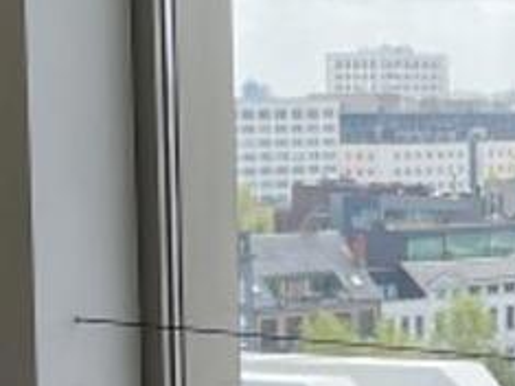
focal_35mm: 177
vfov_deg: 8.3
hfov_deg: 11.0
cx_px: 614
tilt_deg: -7.2
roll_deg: -0.6
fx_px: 2632
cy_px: 395
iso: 32
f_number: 1.6
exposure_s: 1/635
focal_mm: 5.1
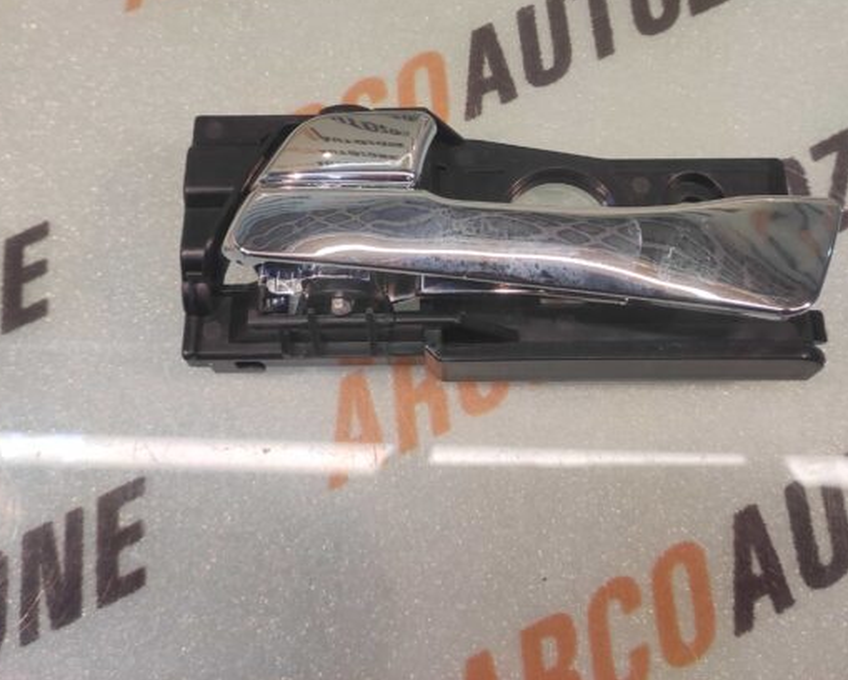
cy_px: 202
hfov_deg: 68.1
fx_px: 628
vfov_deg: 55.1
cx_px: 428
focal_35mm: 25
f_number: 1.79
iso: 108
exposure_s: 1/33
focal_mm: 4.74
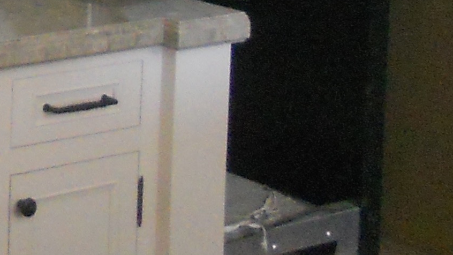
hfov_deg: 12.8
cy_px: -312
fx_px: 1670
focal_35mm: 139
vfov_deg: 8.2
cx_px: -537
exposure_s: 1/50
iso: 400
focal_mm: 4.9
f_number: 3.2
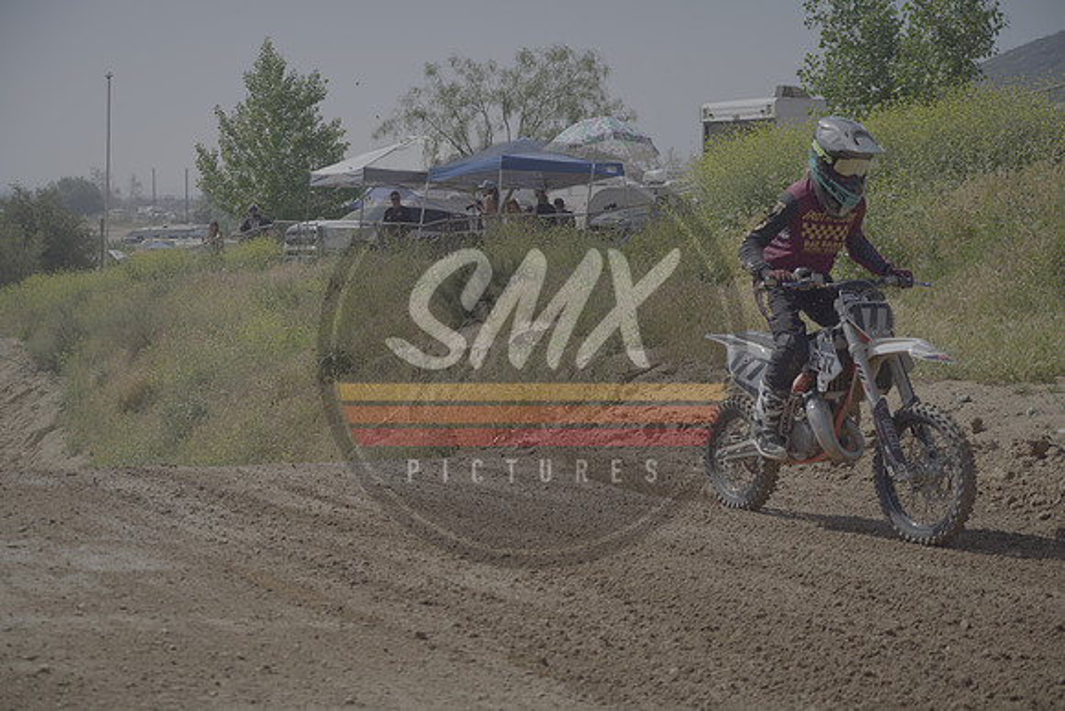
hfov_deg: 31.9
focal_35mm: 63
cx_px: 532
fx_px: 1864
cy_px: 356
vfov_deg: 21.6
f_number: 4
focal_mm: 63
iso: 800
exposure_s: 1/5000
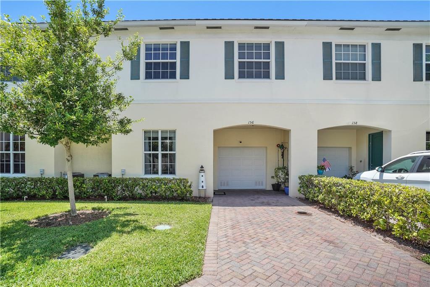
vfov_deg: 73.7
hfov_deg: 96.8
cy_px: 144
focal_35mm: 16
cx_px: 215
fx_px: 191
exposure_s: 1/8000
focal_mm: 16
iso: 1600
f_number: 4.5
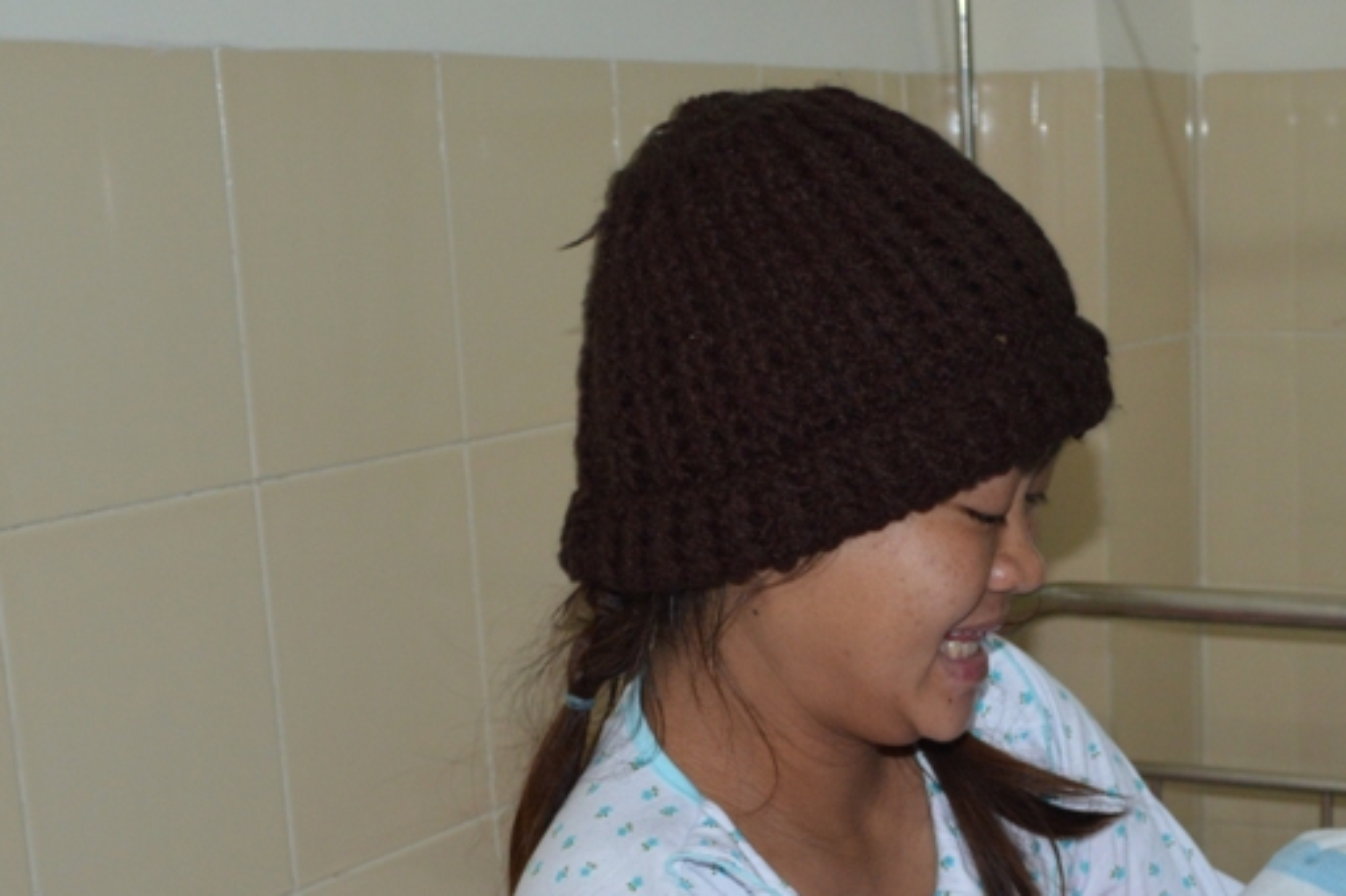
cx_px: 967
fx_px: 2467
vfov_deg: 20.2
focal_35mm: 66
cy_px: 790
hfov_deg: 30.1
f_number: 3.8
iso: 640
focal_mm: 22
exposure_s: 1/60
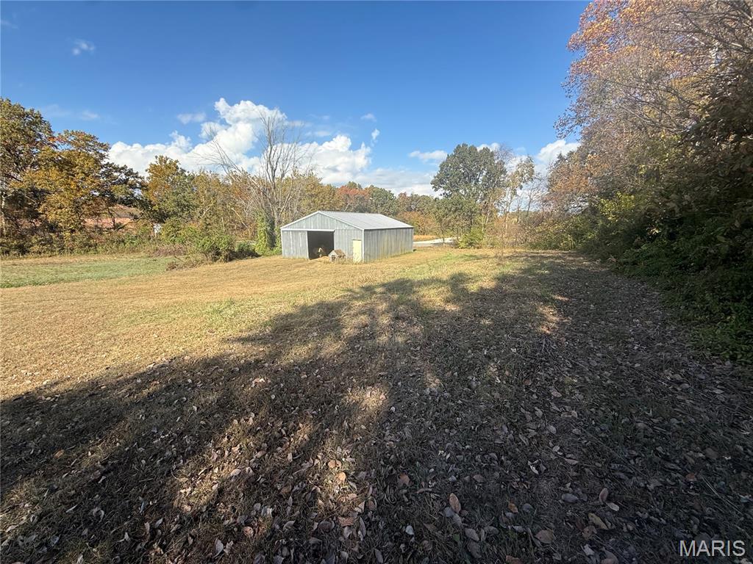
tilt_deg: -11.7
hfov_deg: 102.1
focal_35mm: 14
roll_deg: -0.7
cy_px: 282
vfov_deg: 85.7
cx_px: 376
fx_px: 305
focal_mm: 2.22
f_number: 2.2
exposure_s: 1/1368
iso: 50
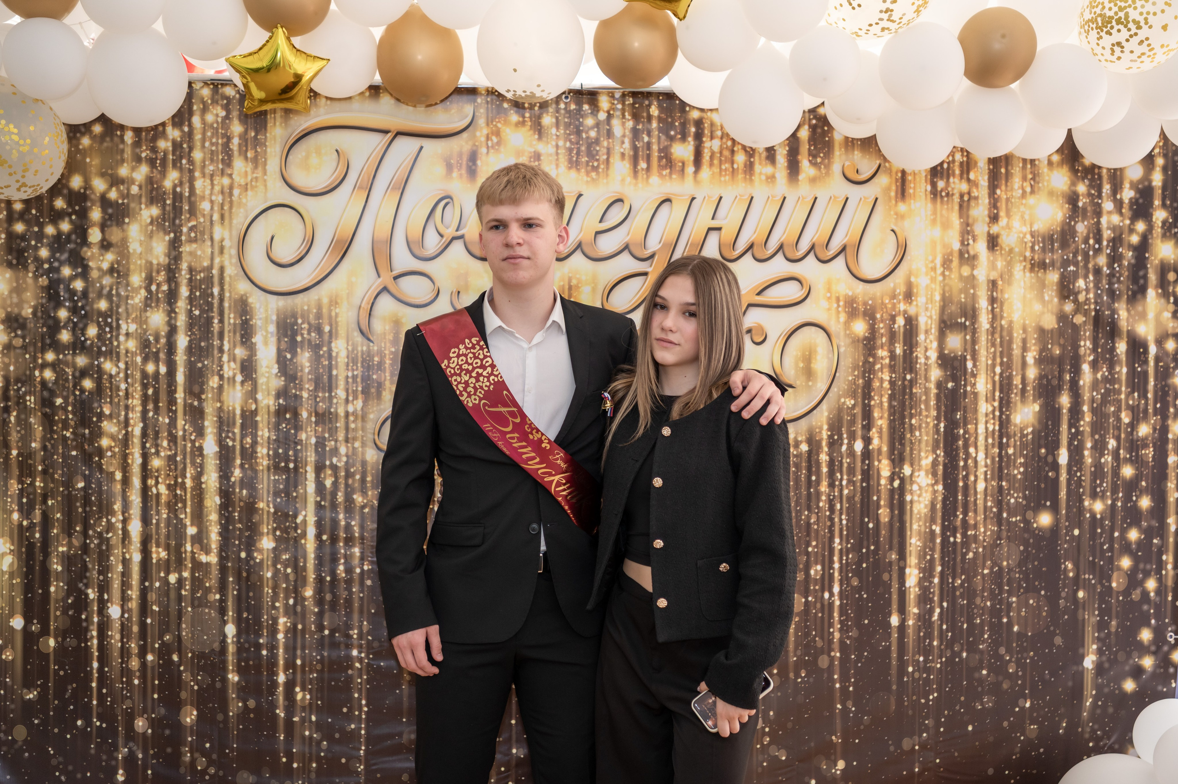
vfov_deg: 27.0
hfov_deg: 39.6
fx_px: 1635
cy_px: 392
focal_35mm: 50
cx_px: 589
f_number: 2.8
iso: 400
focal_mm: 50
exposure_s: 1/200
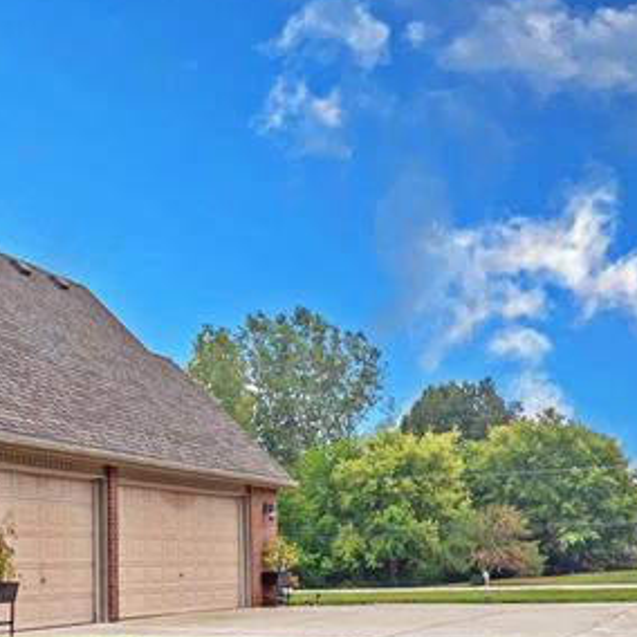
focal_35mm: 46
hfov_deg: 33.1
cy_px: 552
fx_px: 958
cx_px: 664
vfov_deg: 35.0
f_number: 5.6
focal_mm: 10
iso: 110
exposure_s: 1/250
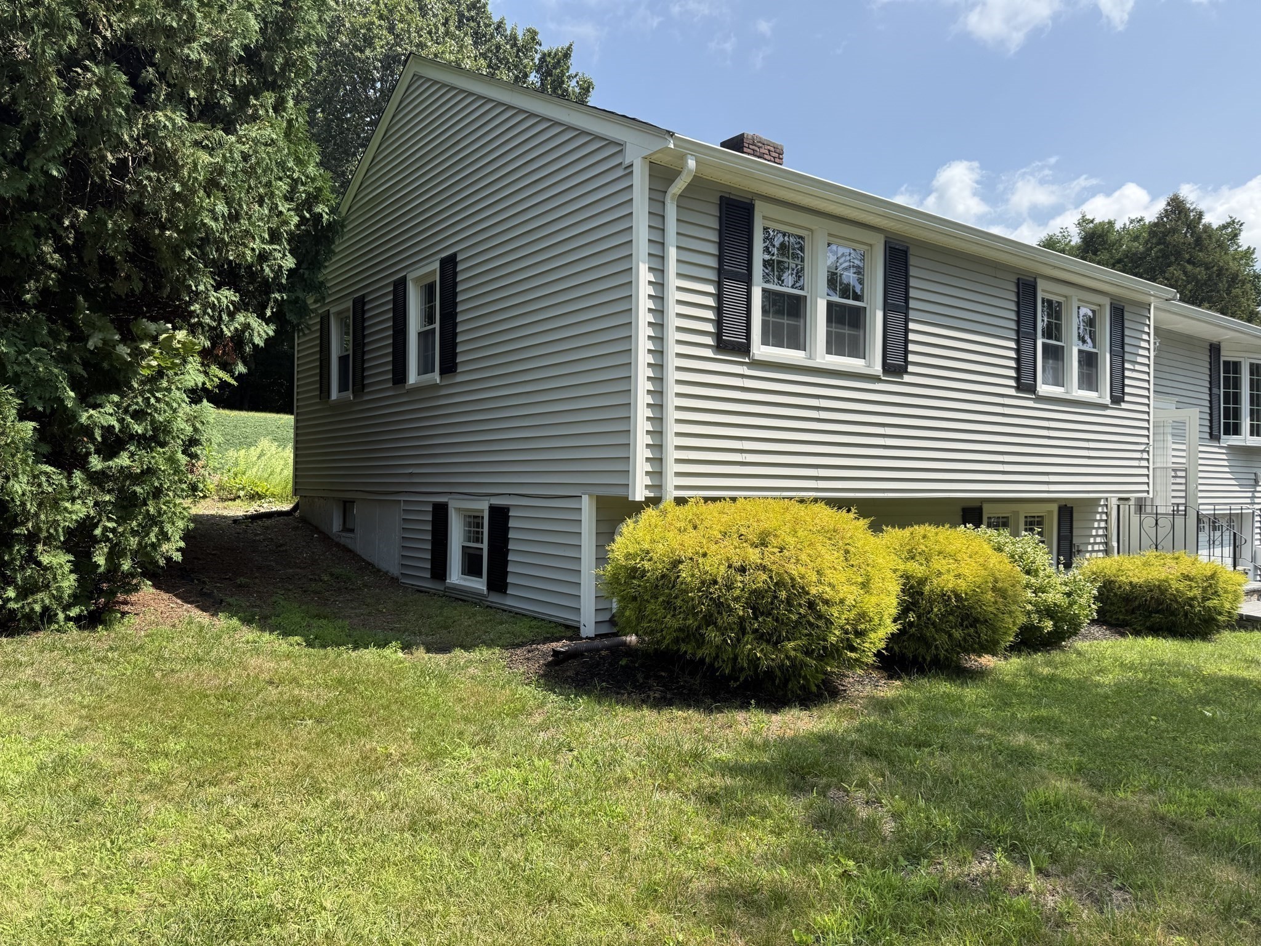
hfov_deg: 71.6
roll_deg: -0.7
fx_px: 874
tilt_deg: +1.1
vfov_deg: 56.8
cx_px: 630
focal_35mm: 24
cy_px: 473
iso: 80
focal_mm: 6.76
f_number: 1.78
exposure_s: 1/2907
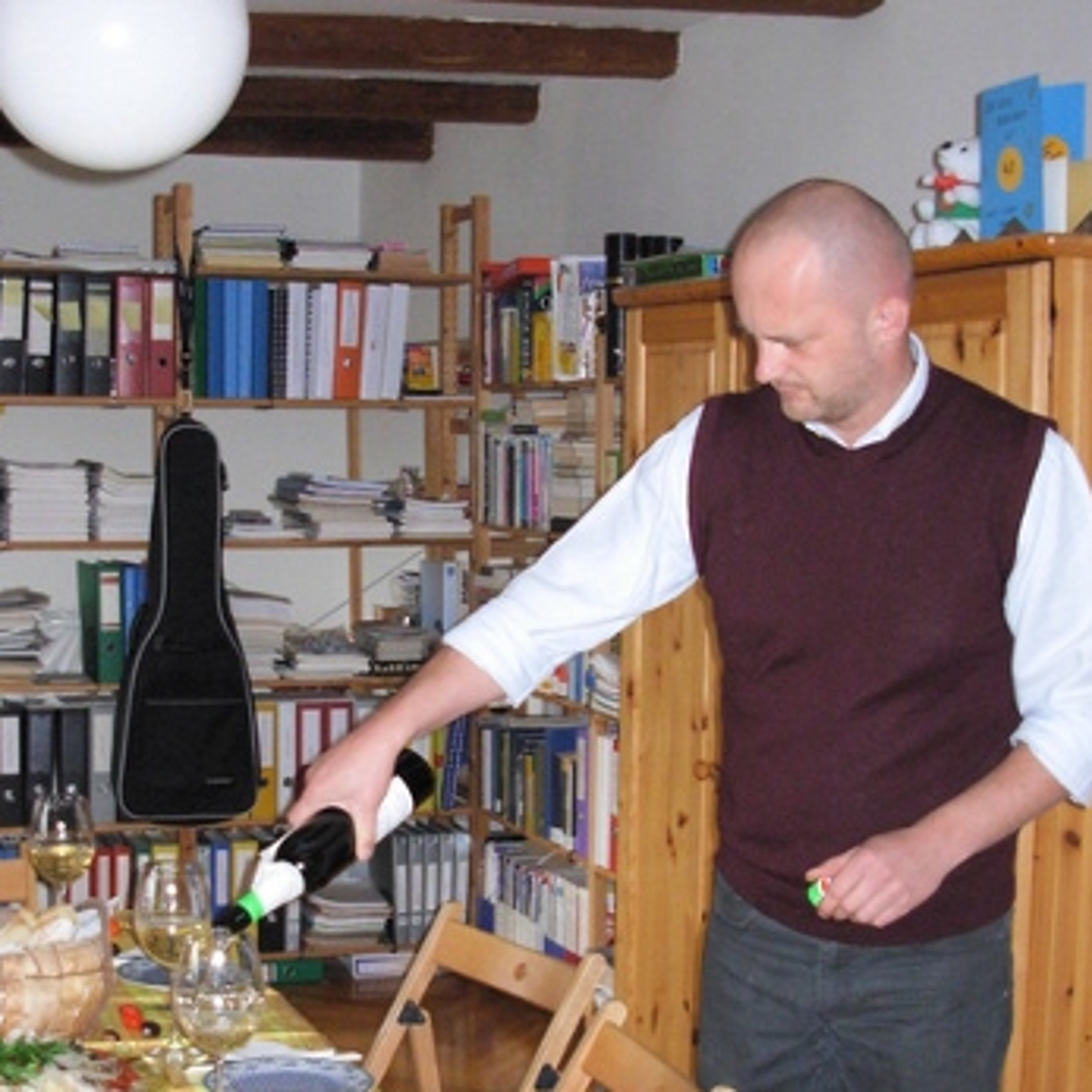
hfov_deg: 27.6
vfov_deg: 27.7
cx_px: 412
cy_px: 620
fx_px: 2213
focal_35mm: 62
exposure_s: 1/98.7
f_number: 2.9
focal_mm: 6.3
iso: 346
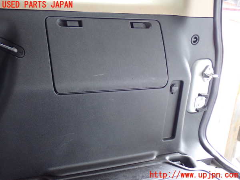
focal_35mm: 62
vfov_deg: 23.7
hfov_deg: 31.2
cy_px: 90
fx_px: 430
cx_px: 120
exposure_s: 1/15
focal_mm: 11.09
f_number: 3.6
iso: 1000
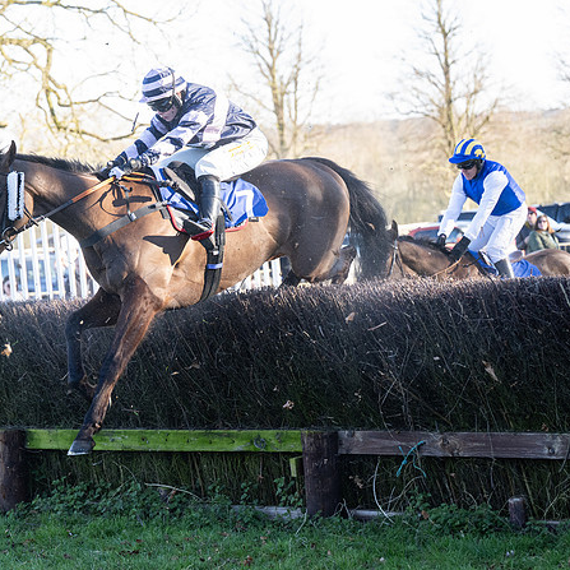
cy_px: 306
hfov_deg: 14.3
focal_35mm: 121
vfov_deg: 14.4
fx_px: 2254
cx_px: 125
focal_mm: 70
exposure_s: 1/1250
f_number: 2.8
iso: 800
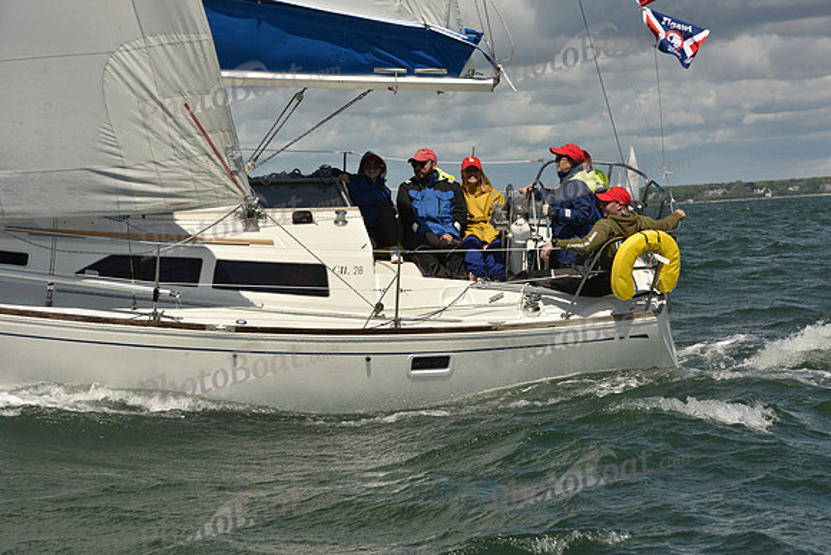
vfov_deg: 9.5
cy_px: 278
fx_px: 3348
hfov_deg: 14.2
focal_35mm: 145
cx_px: 416
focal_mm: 145
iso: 320
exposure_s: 1/800
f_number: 14
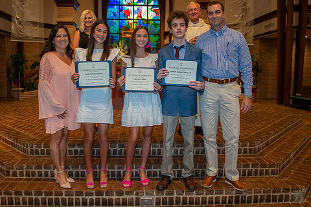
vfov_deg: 44.8
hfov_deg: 63.6
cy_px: 95
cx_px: 141
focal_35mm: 29
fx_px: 250
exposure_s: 1/125
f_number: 5.6
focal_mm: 24
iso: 2000
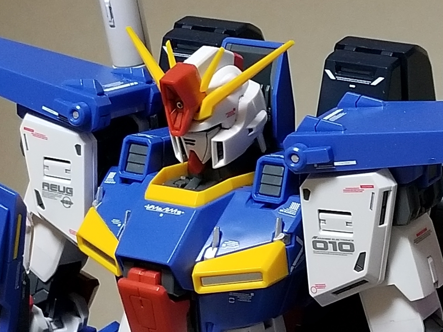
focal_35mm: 26
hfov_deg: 67.3
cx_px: 222
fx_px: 333
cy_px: 166
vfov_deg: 53.1
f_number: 1.7
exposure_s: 1/30
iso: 200
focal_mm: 4.25
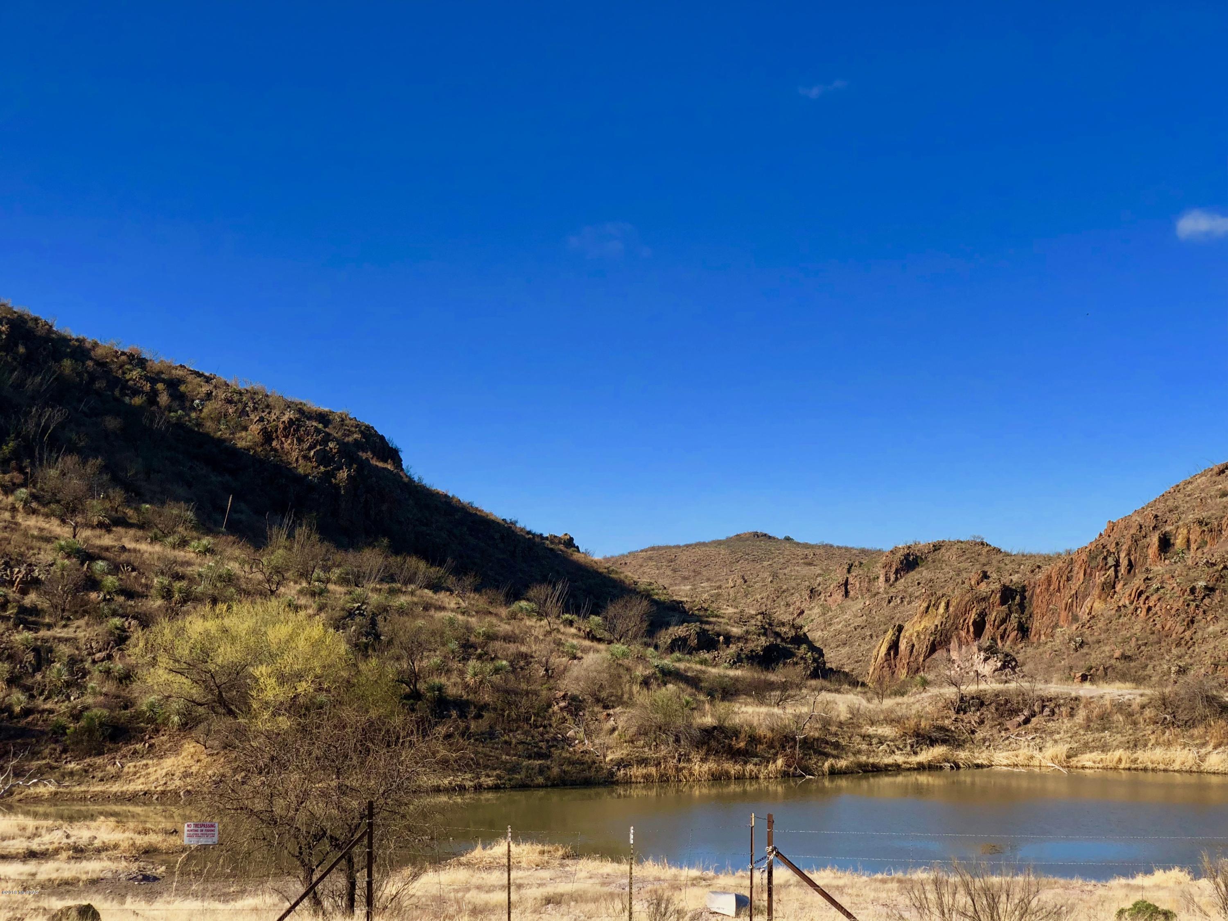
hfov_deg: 36.8
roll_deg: -0.3
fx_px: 1845
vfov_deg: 28.0
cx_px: 614
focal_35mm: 52
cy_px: 460
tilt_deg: +5.9
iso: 16
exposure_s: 1/1171
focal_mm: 6
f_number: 2.4
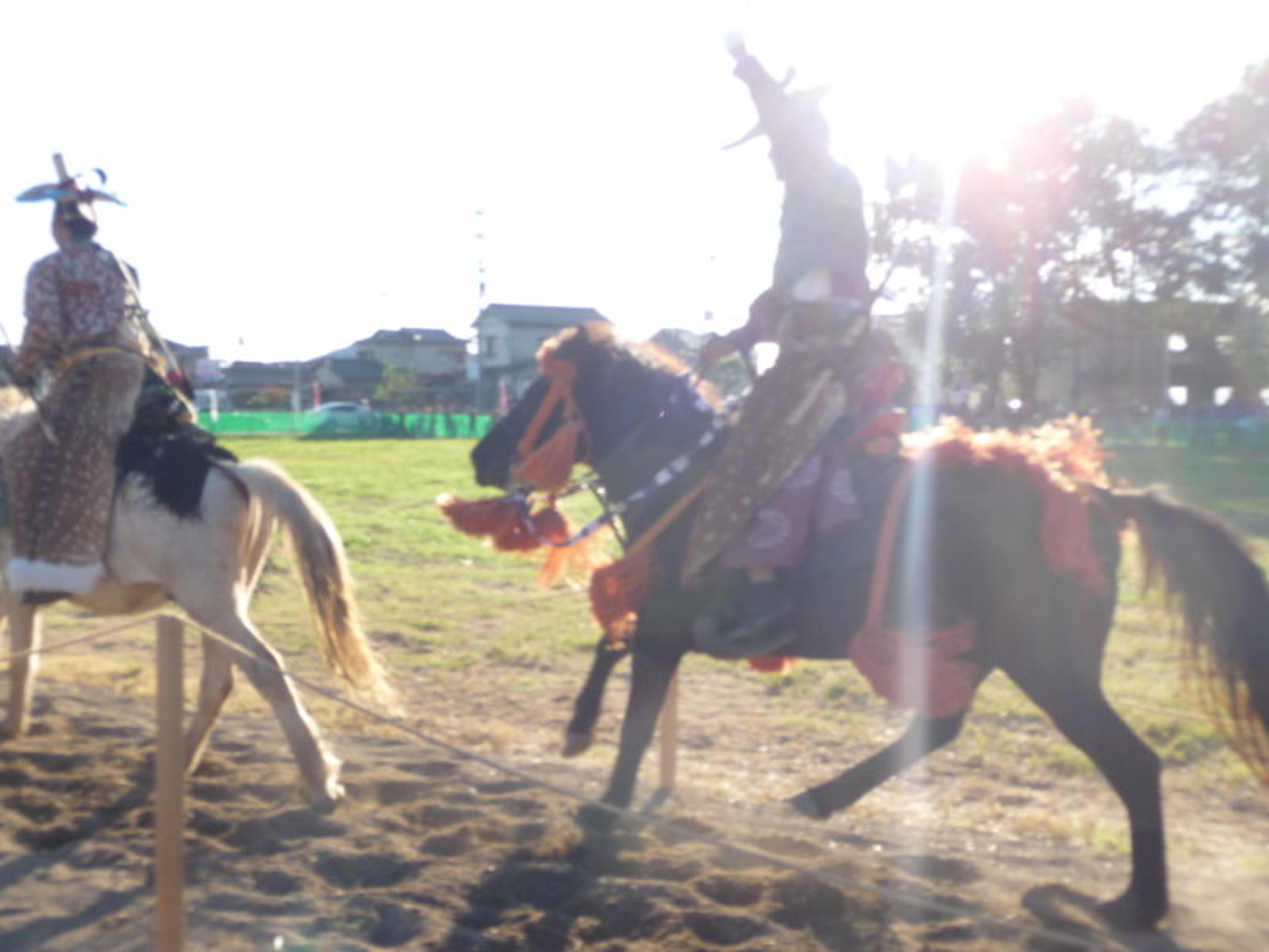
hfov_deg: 46.8
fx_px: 1466
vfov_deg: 36.0
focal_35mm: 40
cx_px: 634
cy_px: 476
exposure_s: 1/250
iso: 100
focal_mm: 6.7
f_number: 3.9
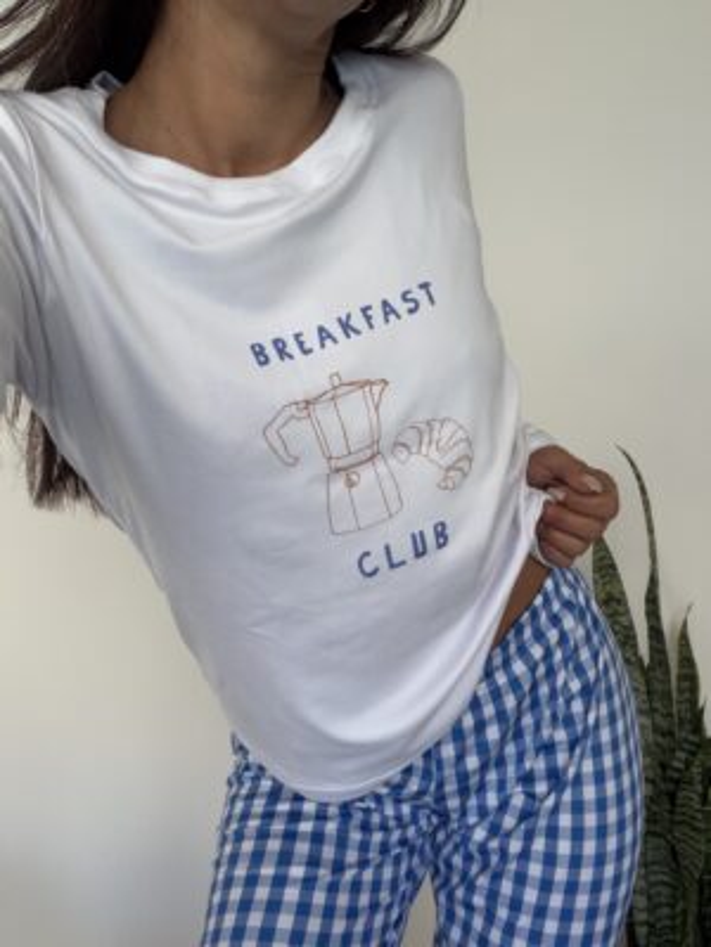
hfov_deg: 46.8
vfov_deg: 60.0
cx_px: 356
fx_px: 822
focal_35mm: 30
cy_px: 474
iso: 80
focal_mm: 2.71
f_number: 1.9
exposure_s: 1/69
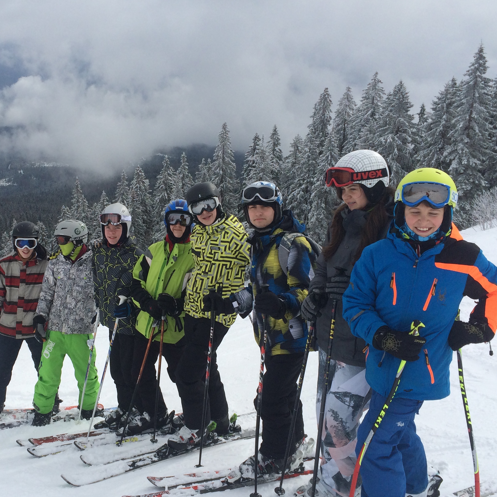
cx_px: 166
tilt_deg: -17.7
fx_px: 698
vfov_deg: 39.1
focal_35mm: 43
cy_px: 271
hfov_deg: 38.7
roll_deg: -1.1
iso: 32
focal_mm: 4.15
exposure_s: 1/2564
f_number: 2.2
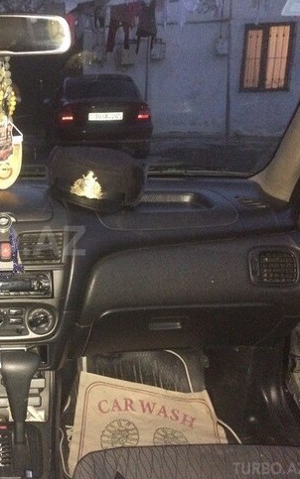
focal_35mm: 42
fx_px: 549
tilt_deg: -17.5
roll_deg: -0.9
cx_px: -16
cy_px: 240
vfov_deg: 47.2
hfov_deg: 28.2
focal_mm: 4.15
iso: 800
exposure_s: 1/17
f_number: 2.2
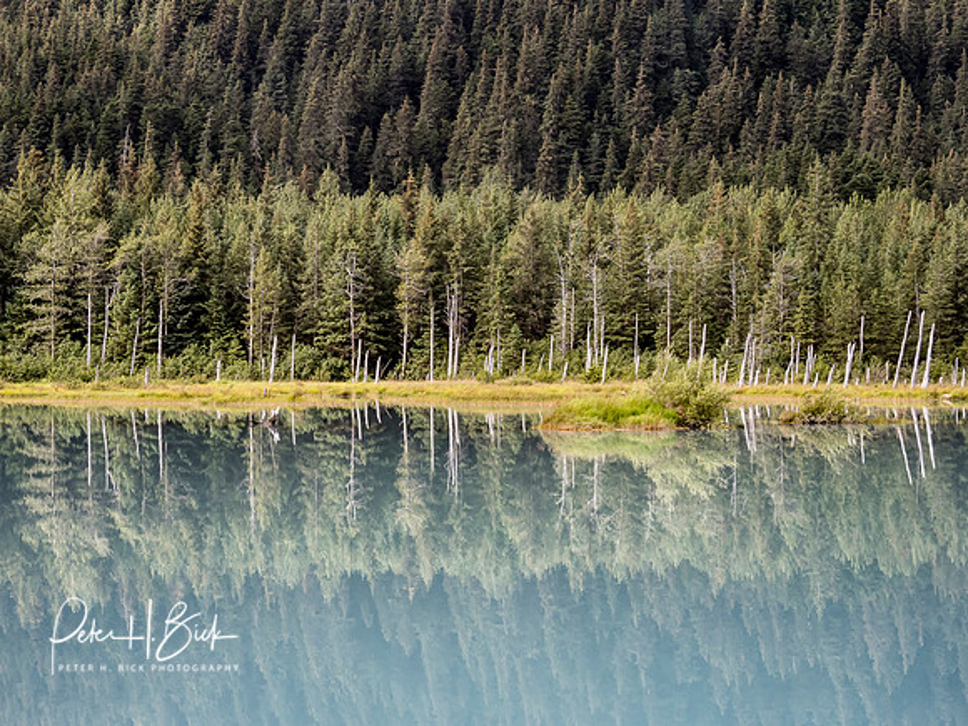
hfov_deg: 28.6
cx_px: 484
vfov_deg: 21.6
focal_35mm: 68
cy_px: 363
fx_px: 1902
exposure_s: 1/125
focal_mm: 34
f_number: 10
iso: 320
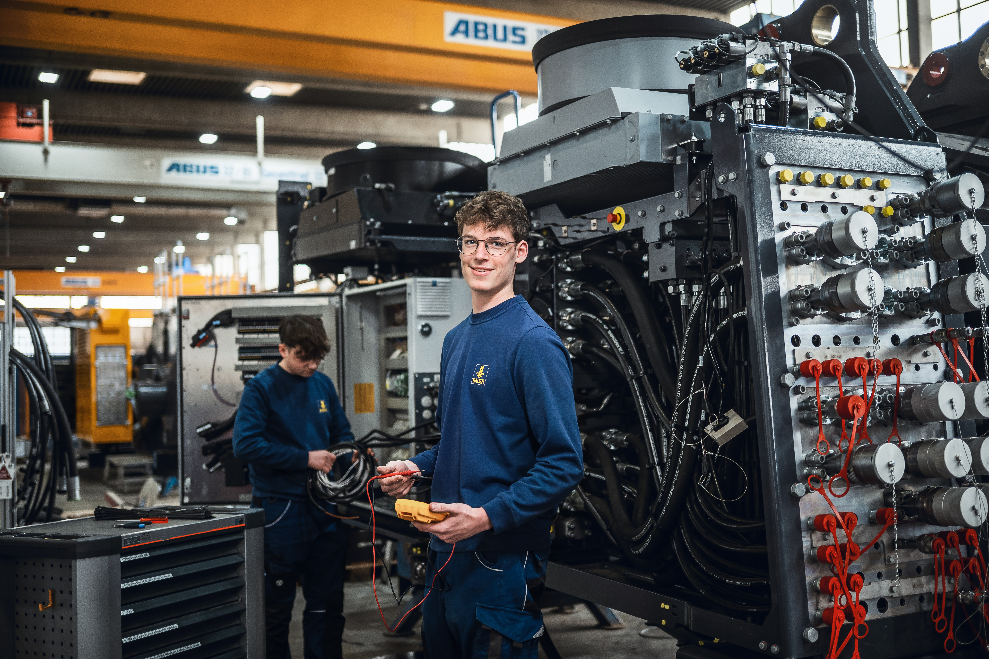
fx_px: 1099
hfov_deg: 48.5
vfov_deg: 33.4
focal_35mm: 40
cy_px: 330
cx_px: 494
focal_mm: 40
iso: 400
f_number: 2
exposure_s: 1/160
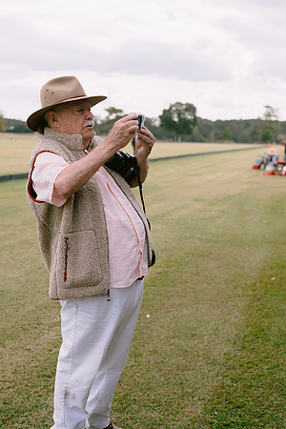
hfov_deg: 27.0
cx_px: 143
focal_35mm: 50
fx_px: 596
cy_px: 214
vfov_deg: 39.6
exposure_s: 1/1000
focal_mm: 50
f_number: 4
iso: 200
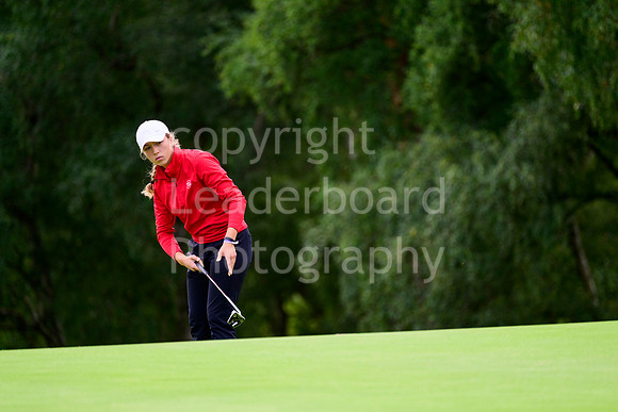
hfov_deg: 5.2
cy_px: 206
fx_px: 6868
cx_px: 309
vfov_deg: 3.4
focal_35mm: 400
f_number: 5.6
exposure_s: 1/1000
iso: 1000
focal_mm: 400
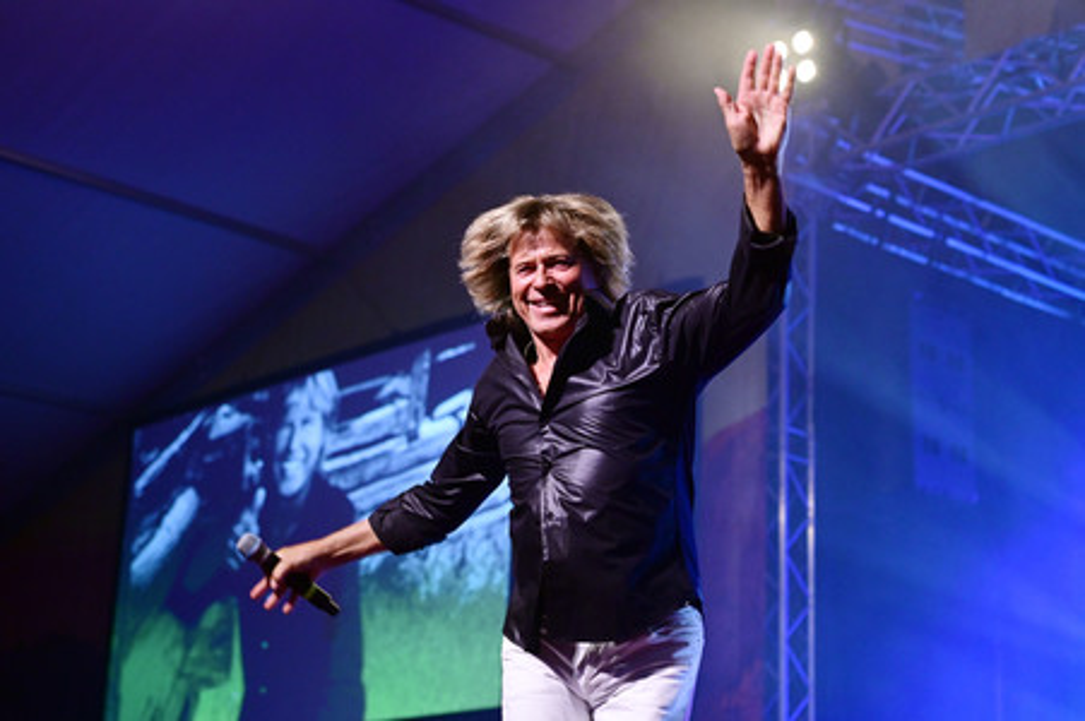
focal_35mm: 70
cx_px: 542
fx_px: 2108
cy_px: 360
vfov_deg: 19.4
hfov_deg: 28.9
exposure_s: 1/640
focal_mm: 70
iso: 5000
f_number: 4
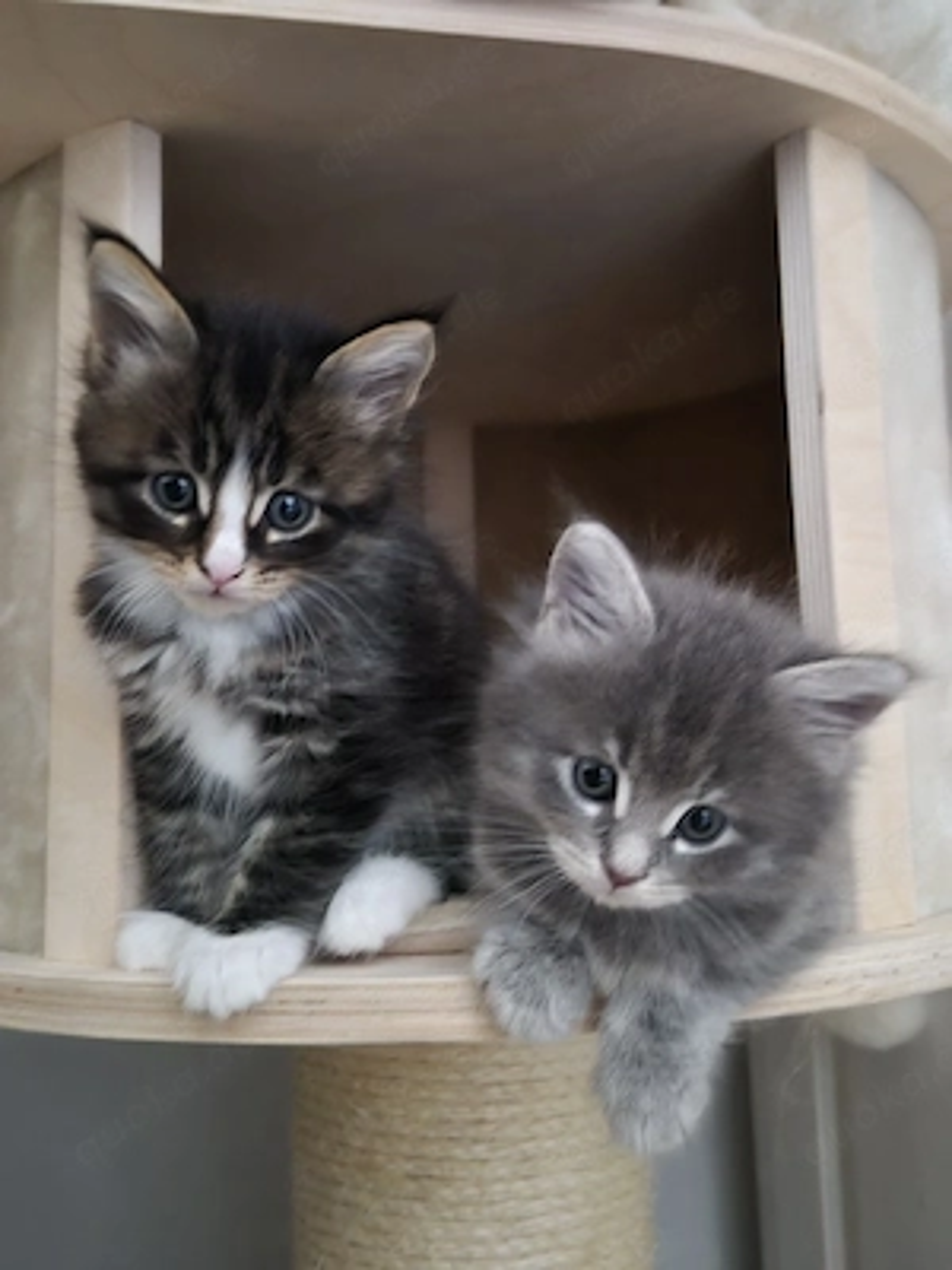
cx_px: 476
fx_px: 843
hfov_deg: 58.9
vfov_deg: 73.9
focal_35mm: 23
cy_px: 635
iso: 2500
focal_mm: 5.4
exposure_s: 1/15
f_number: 1.8
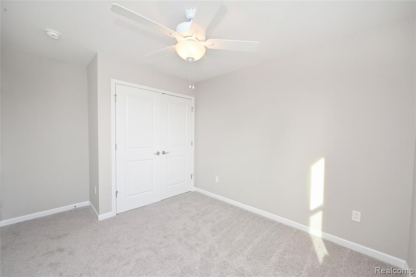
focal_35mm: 14
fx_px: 162
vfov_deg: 81.2
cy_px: 138
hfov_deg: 104.3
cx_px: 208
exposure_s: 1/60
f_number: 11
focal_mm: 14
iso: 800
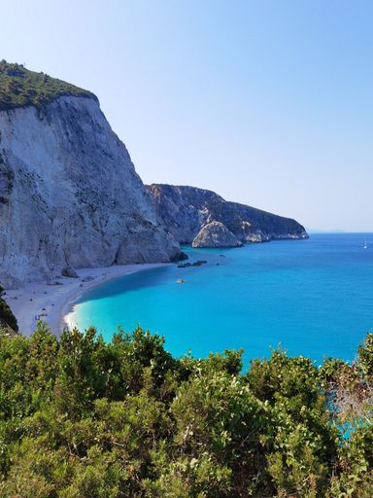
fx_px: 388
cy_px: 249
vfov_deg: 65.3
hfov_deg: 51.4
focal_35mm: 27
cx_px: 186
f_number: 1.9
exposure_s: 1/2695
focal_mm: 6.71
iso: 50
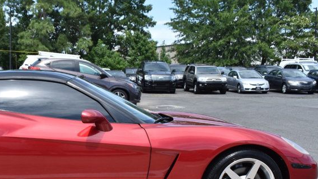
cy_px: 159
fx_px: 531
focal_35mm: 63
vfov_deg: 18.8
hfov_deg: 32.4
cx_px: 61
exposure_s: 1/400
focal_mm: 22
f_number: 8
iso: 200
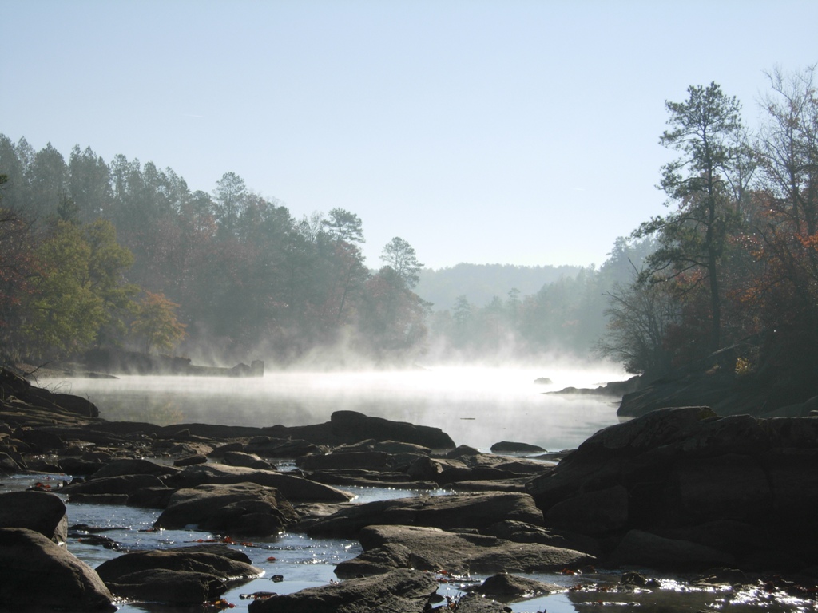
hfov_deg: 26.0
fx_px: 1772
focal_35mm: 75
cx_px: 409
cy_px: 306
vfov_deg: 19.6
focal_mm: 15.7
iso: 50
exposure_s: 1/1024
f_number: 4.3
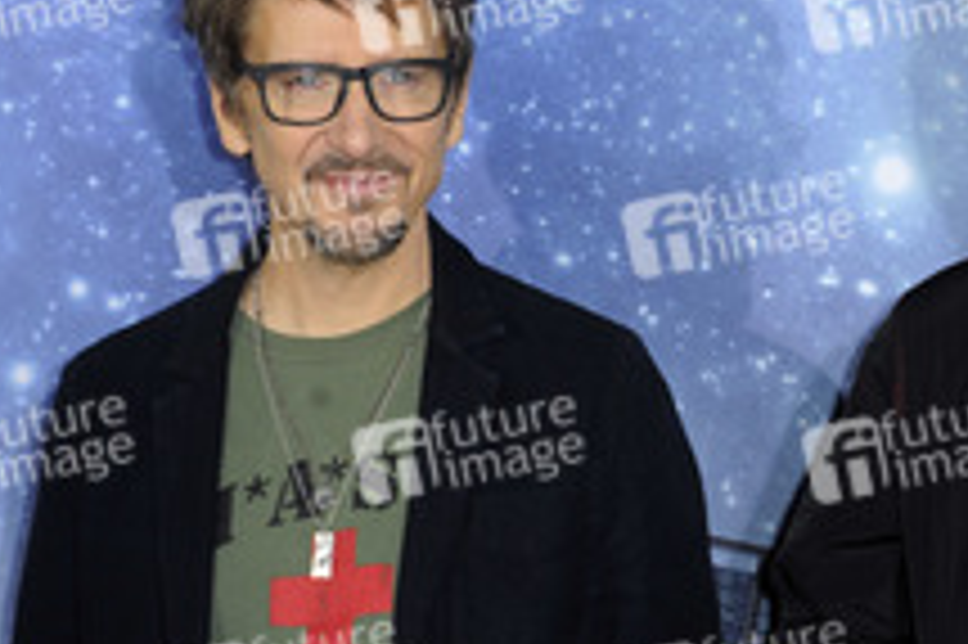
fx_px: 4621
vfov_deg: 8.0
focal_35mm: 172
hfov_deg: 11.9
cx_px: 797
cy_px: 338
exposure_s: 1/200
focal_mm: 82
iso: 500
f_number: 6.3
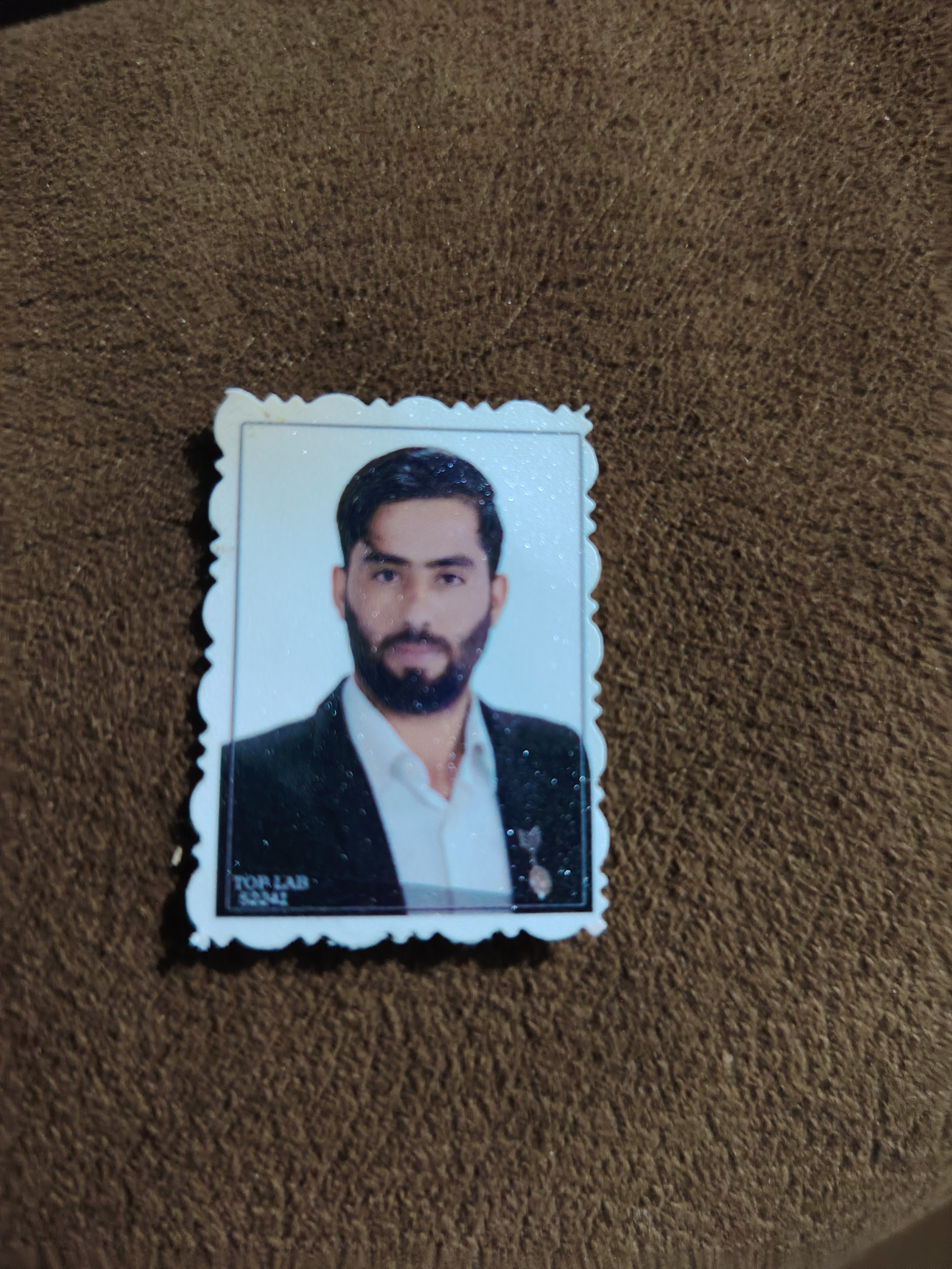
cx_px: 476
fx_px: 880
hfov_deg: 56.8
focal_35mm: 24
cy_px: 634
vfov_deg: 71.6
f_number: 1.75
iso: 3691
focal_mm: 5.25
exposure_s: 1/16.7
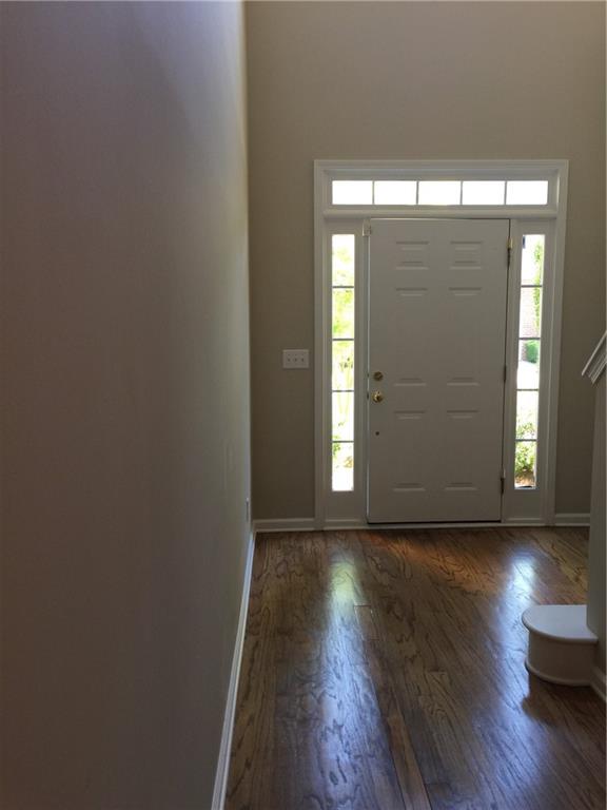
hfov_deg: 48.2
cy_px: 405
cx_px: 304
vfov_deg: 61.7
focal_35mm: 29
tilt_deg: -8.2
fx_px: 678
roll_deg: +1.3
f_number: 2.2
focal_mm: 4.15
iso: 32
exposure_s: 1/30
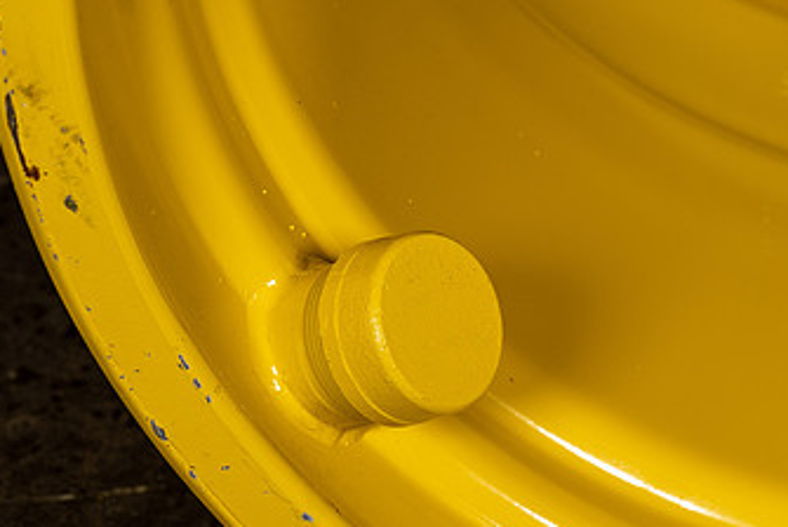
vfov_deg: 7.6
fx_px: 3943
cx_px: 350
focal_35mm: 180
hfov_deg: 11.4
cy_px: 331
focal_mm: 104
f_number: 5.6
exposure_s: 1/125
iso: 500
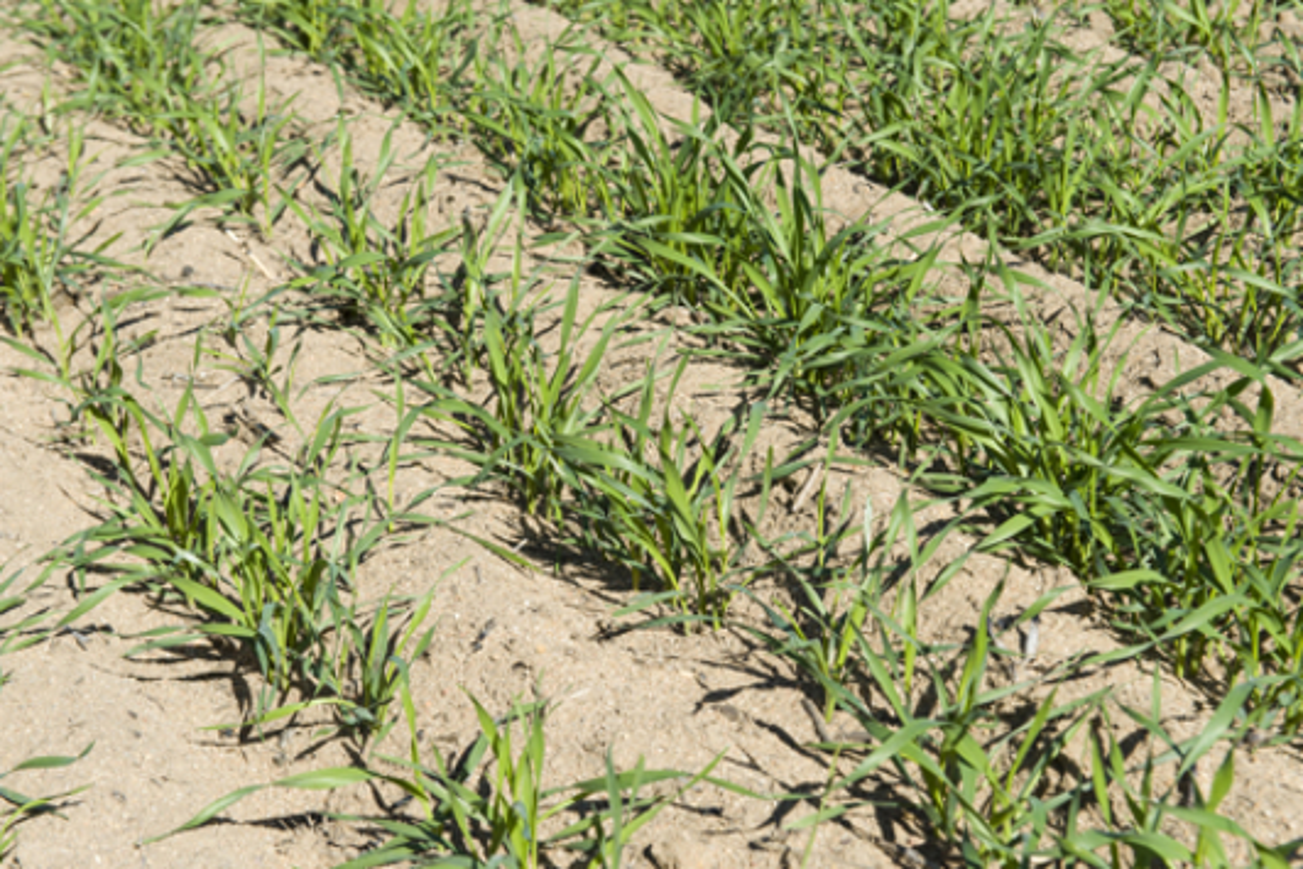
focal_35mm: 70
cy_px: 434
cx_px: 652
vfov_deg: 19.5
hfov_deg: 28.8
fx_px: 2534
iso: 400
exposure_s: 1/400
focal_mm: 70
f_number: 13
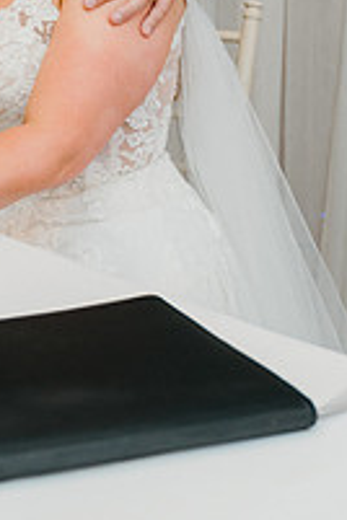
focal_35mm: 96
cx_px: -113
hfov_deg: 13.7
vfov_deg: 20.3
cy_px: -40
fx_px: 1388
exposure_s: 1/160
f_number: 2.8
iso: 800
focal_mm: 28
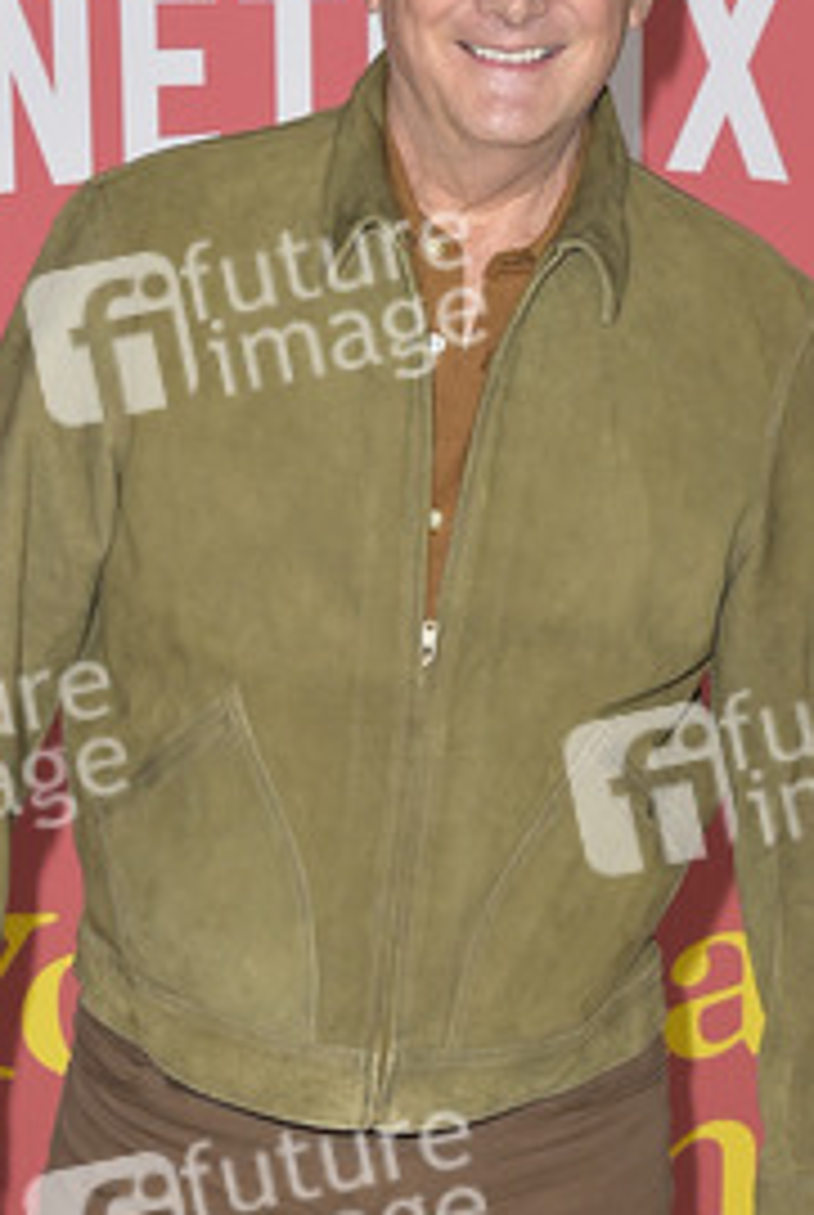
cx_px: 389
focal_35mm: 71
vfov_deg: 28.4
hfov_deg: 19.3
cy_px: 544
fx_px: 2399
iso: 400
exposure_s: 1/250
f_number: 6.3
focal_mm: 48
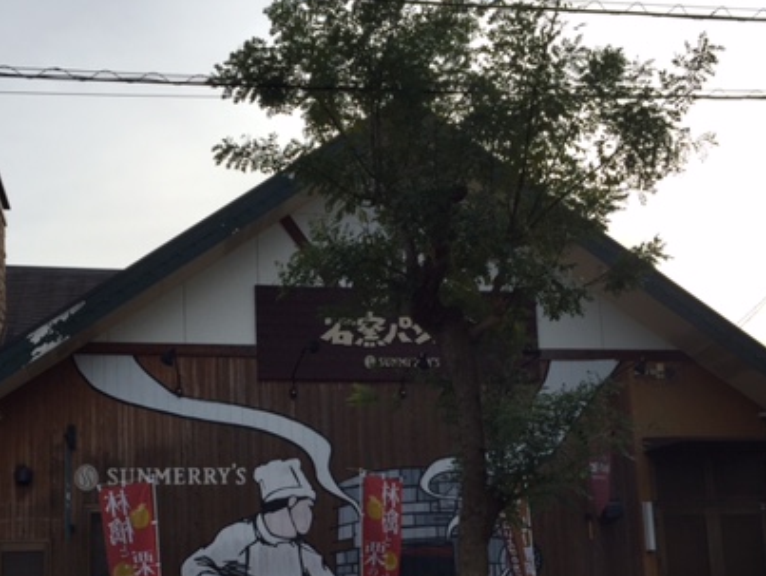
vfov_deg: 30.9
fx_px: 1019
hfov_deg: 41.1
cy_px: 452
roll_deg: +1.1
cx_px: 331
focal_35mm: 46
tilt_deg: +8.1
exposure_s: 1/1582
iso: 32
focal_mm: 4.15
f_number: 2.2
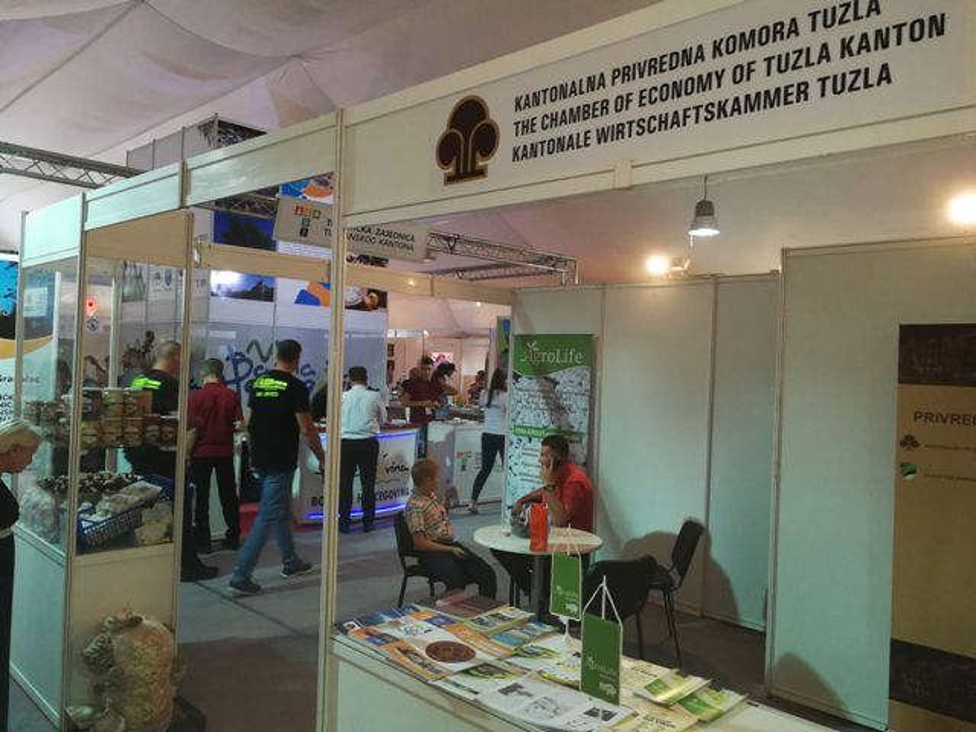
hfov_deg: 65.3
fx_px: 761
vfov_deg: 51.4
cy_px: 366
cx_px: 488
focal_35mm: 27
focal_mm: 3.95
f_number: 2.2
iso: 250
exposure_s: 1/33.3
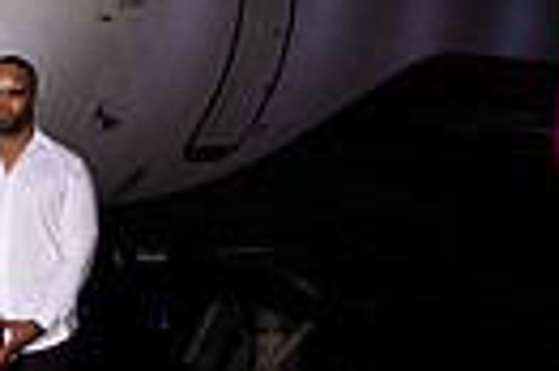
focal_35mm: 375
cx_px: -572
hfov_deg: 5.4
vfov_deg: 3.7
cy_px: 333
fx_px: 5816
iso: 1000
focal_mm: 85
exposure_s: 1/200
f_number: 6.3
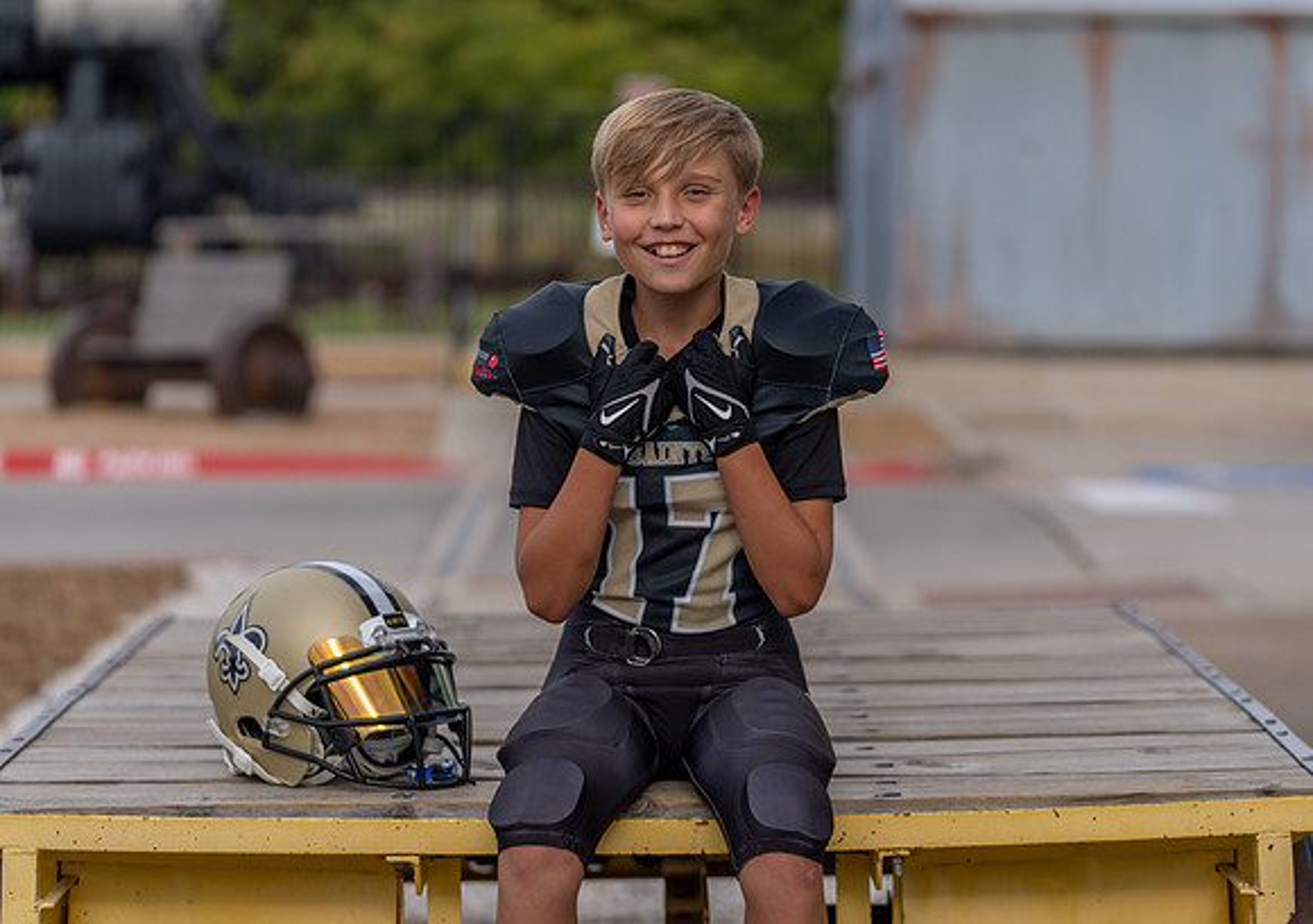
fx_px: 4052
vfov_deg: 13.0
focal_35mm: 109
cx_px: 714
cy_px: 460
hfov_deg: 18.4
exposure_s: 1/800
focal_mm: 100
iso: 100
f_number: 2.8
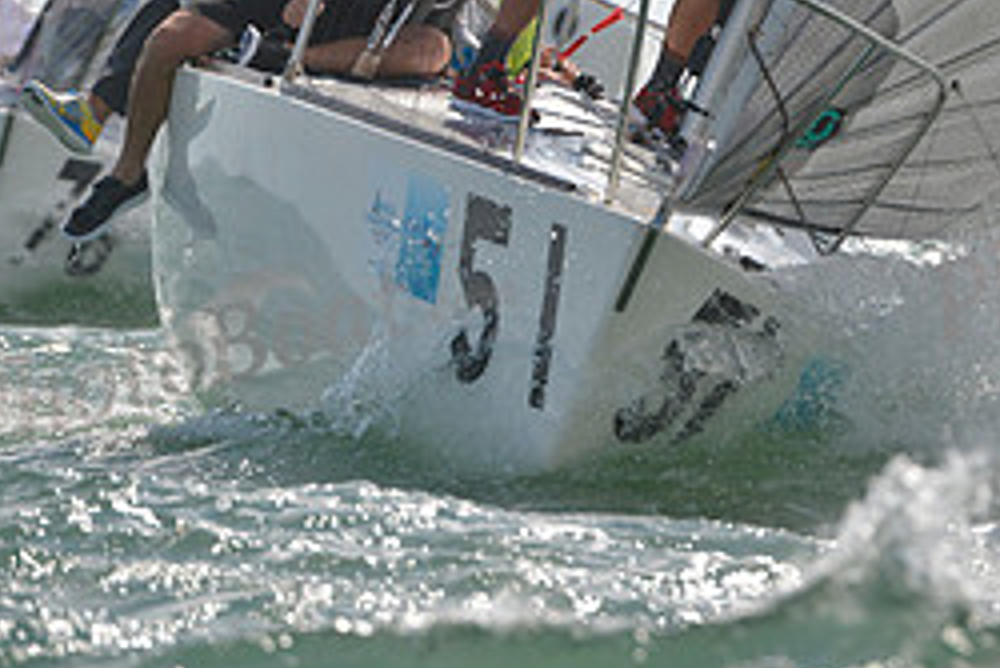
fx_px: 25792
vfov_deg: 1.5
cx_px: 728
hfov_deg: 2.2
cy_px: 86
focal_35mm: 928
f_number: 7.1
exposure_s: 1/2000
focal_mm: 400
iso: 280
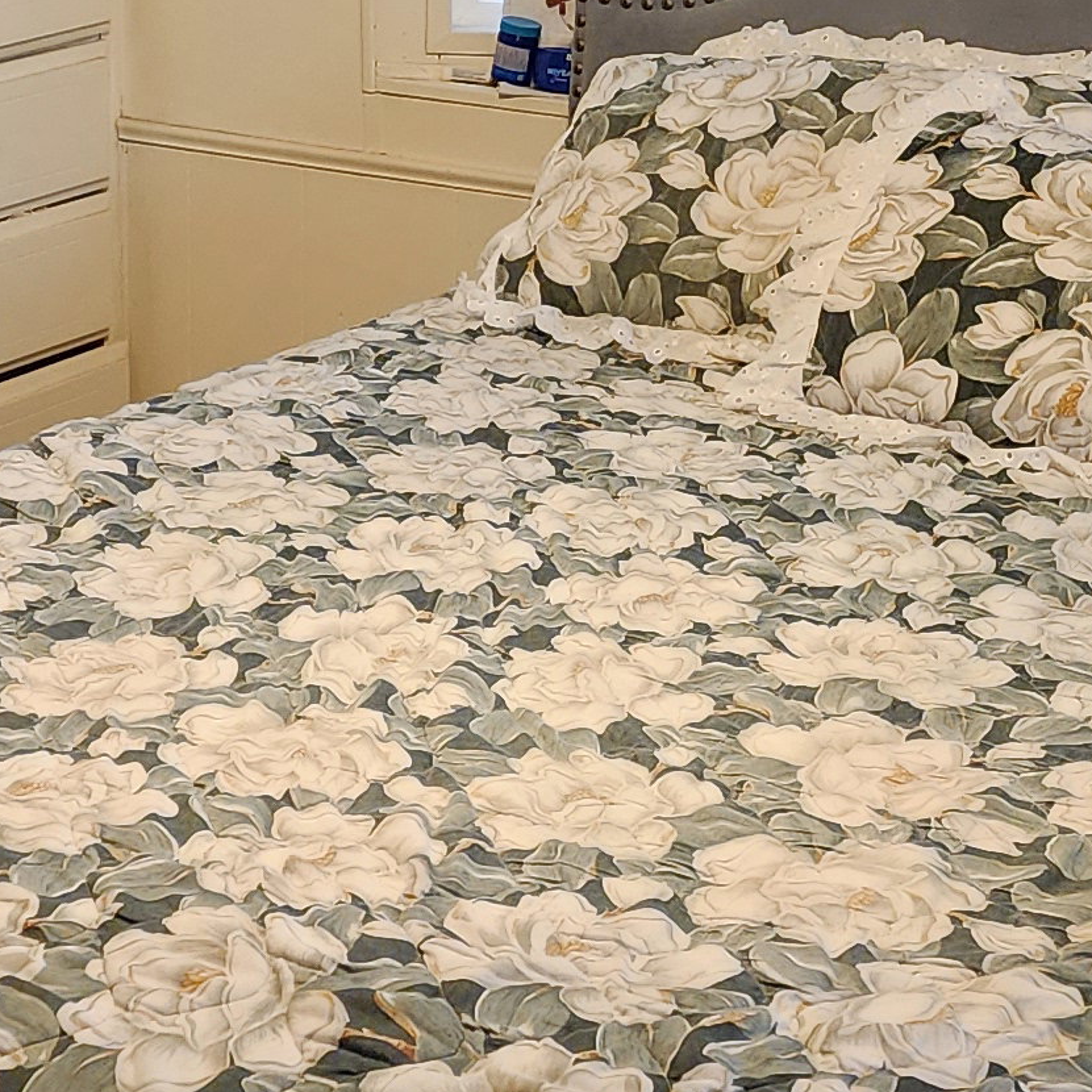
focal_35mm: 98
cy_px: 366
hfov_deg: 17.7
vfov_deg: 17.7
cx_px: 607
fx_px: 3498
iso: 500
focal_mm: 6.4
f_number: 1.8
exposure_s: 1/120
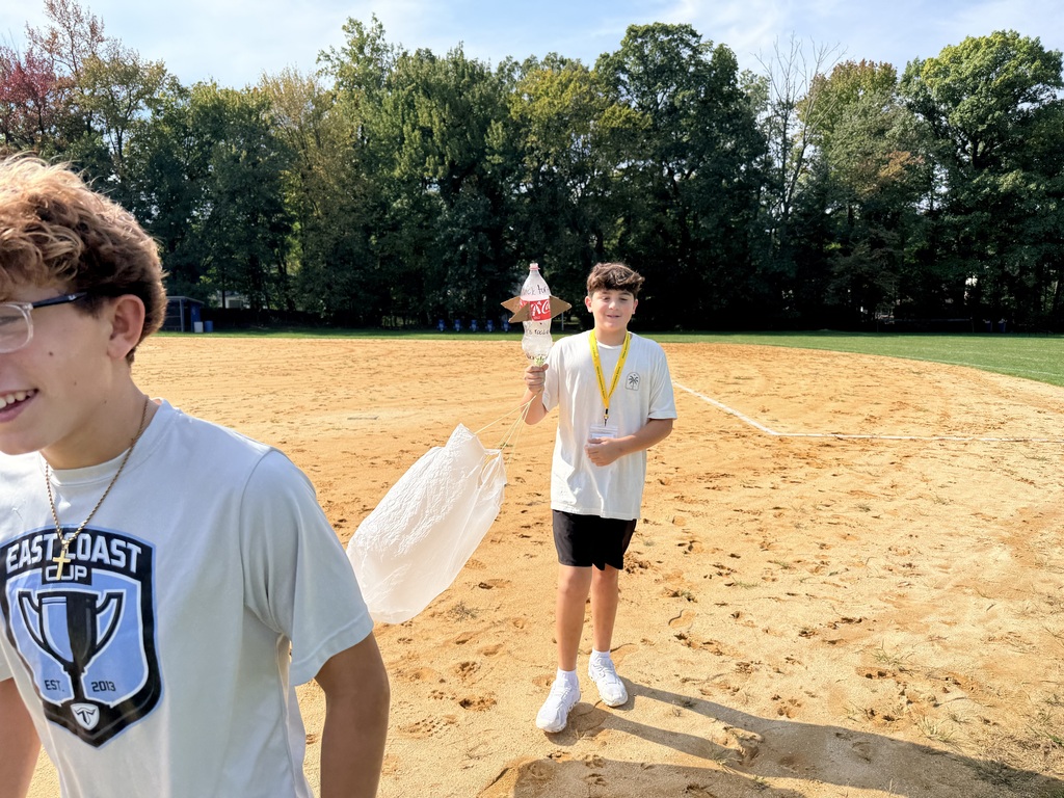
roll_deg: -0.5
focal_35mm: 24
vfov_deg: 56.8
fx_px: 738
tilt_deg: -7.0
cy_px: 399
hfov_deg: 71.6
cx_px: 532
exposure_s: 1/4167
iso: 80
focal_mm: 6.76
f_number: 1.78
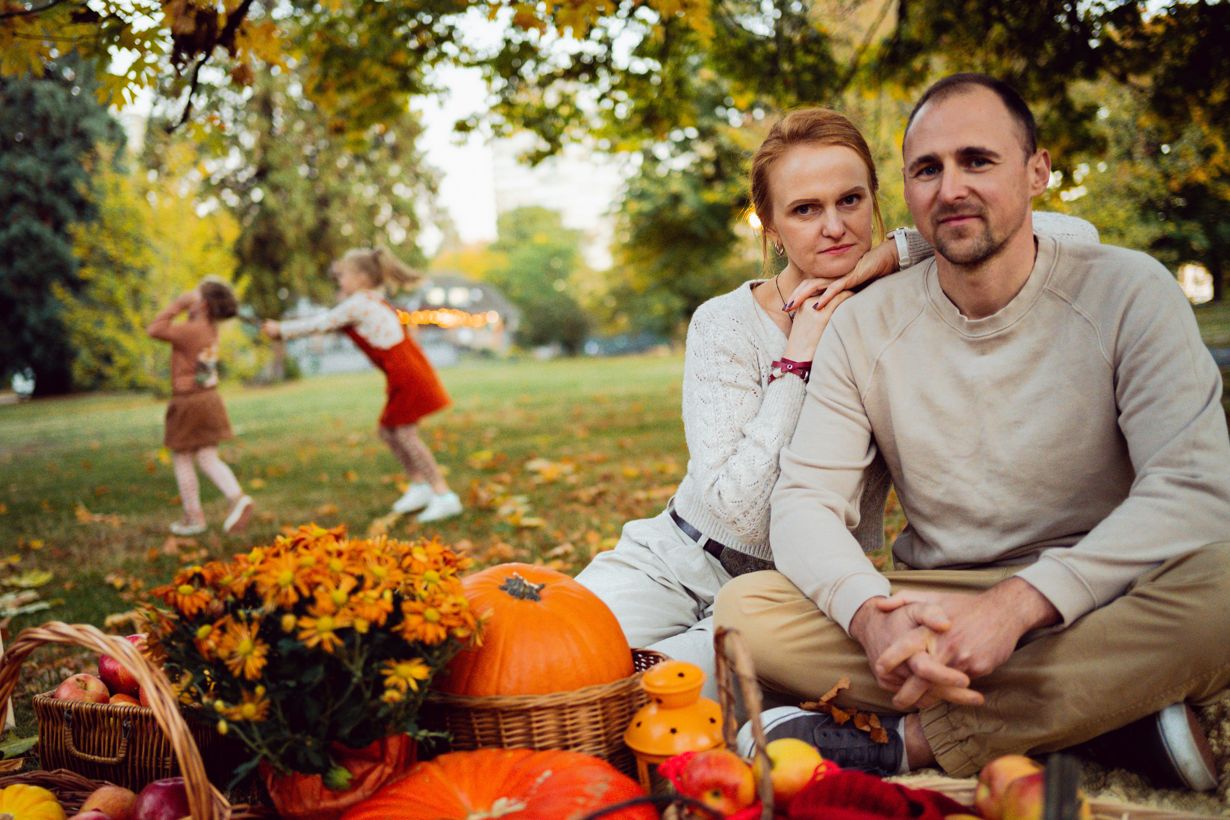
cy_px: 410
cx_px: 556
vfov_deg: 34.7
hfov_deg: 50.2
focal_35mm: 38
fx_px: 1311
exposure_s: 1/320
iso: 1600
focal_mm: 35
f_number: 1.8
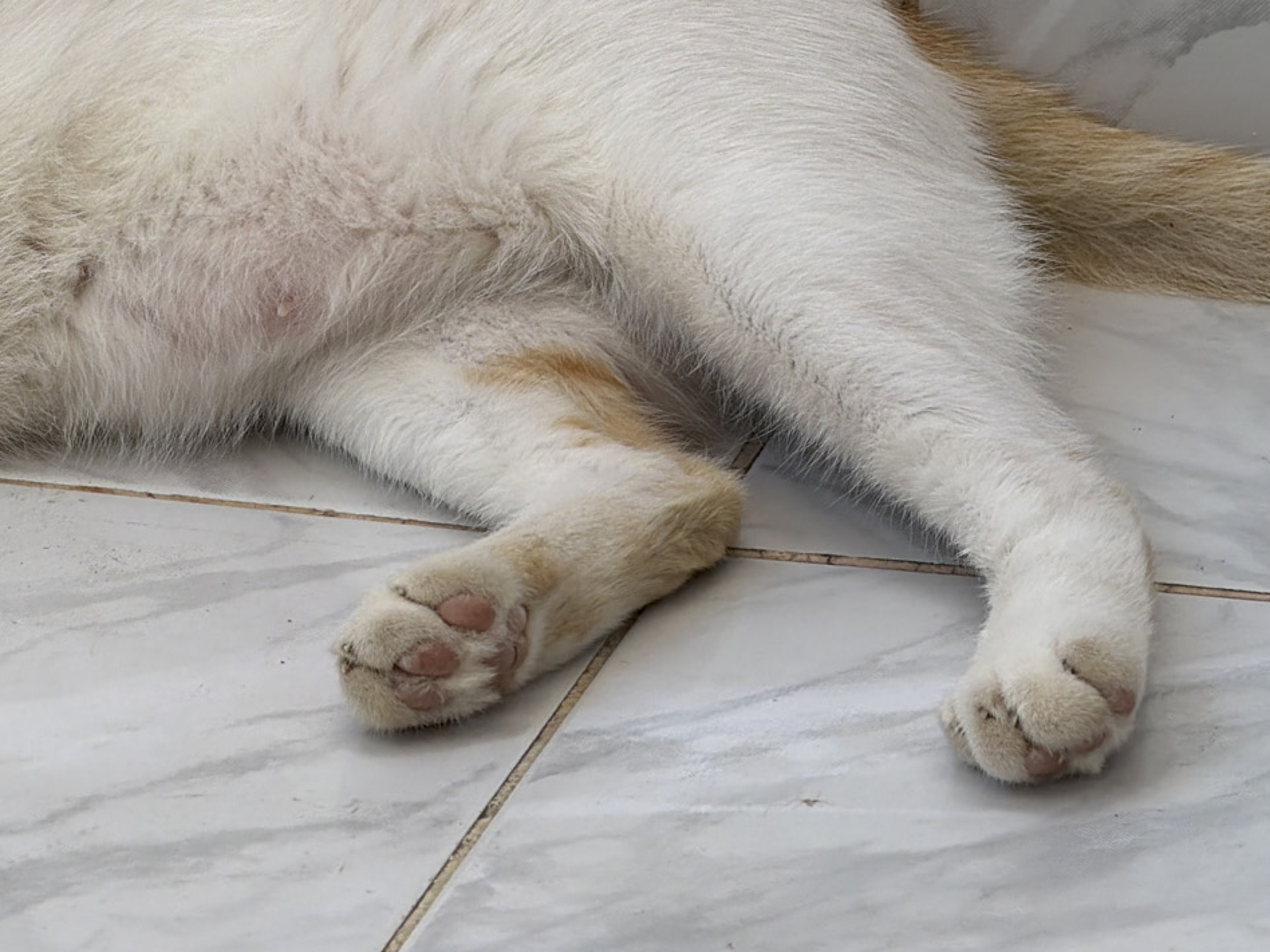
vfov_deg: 7.0
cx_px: -68
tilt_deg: -19.4
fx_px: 7741
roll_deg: +2.1
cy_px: 187
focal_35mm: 211
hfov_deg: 9.3
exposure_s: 1/202
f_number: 2.8
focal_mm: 16.89
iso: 50
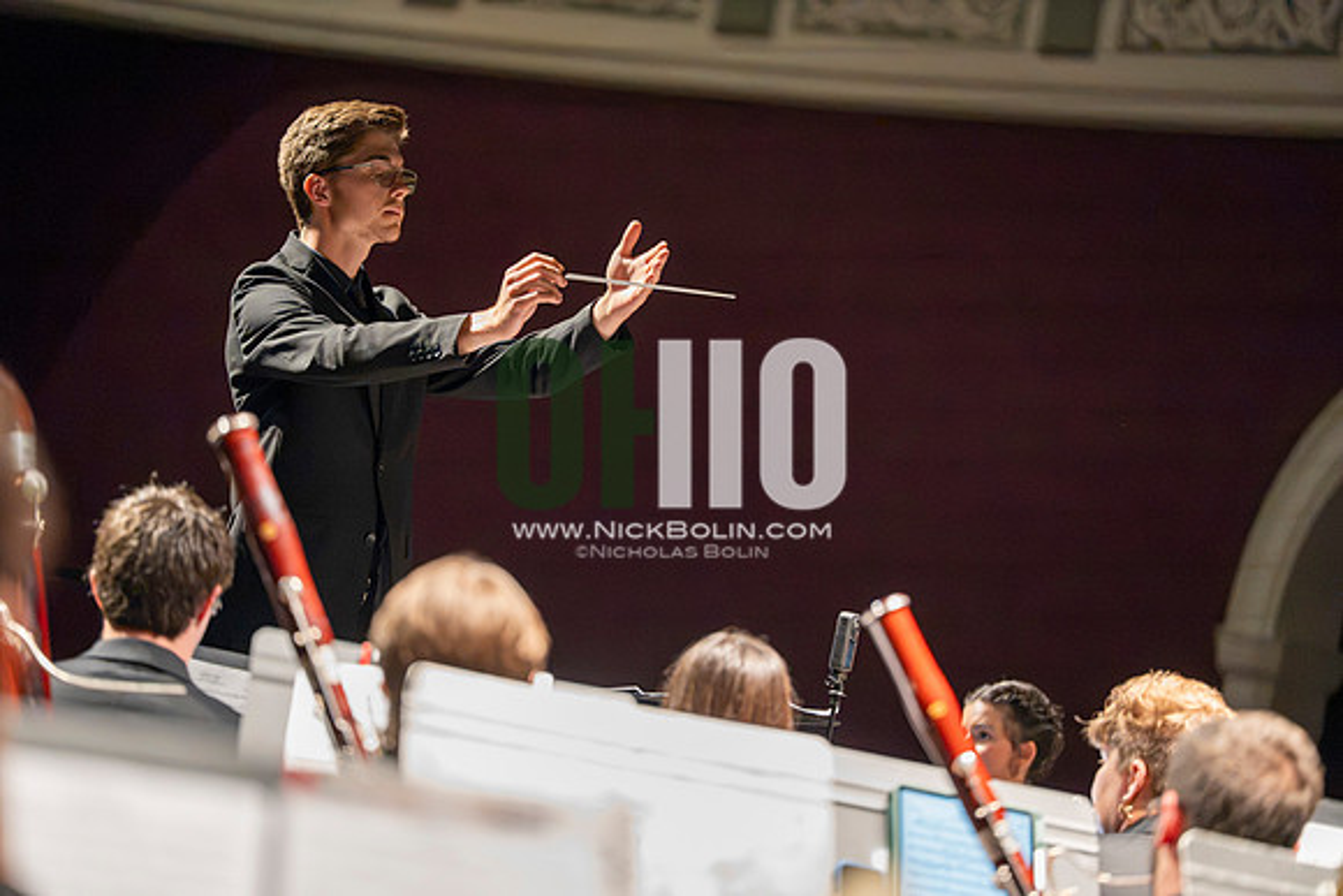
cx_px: 672
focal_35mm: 165
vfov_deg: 8.3
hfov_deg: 12.4
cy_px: 448
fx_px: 6157
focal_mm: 165
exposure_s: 1/640
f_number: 2.8
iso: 16000
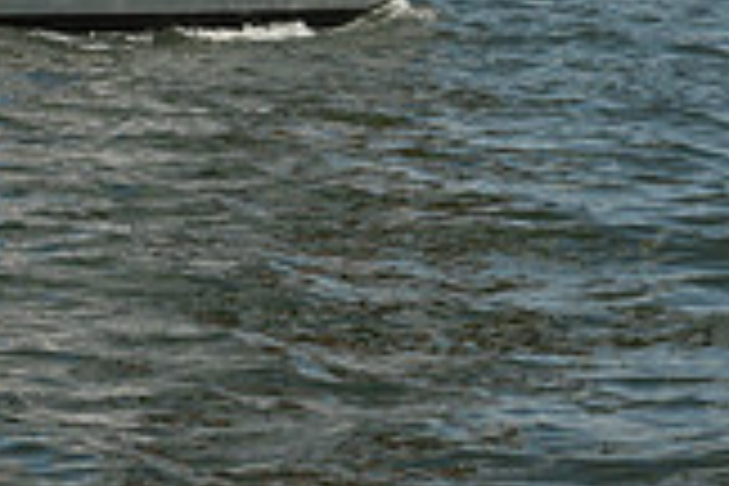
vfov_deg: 5.3
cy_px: -796
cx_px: 124
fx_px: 5062
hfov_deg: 8.2
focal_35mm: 250
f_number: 9
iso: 320
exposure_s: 1/1250
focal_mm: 70
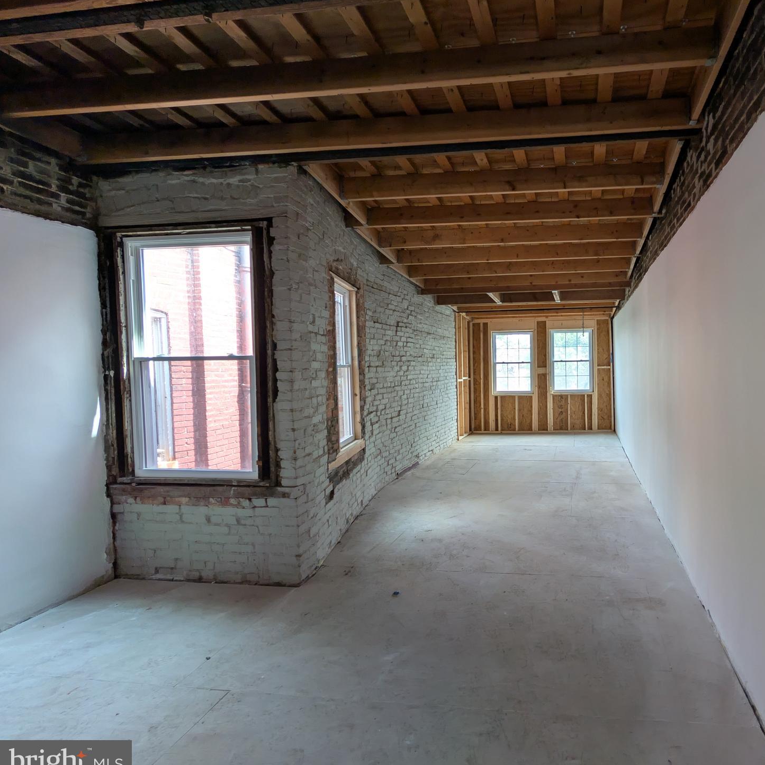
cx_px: 539
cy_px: 377
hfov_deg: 86.2
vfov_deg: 91.1
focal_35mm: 15
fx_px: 375
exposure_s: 1/97.2
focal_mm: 2.02
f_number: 1.7
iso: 67
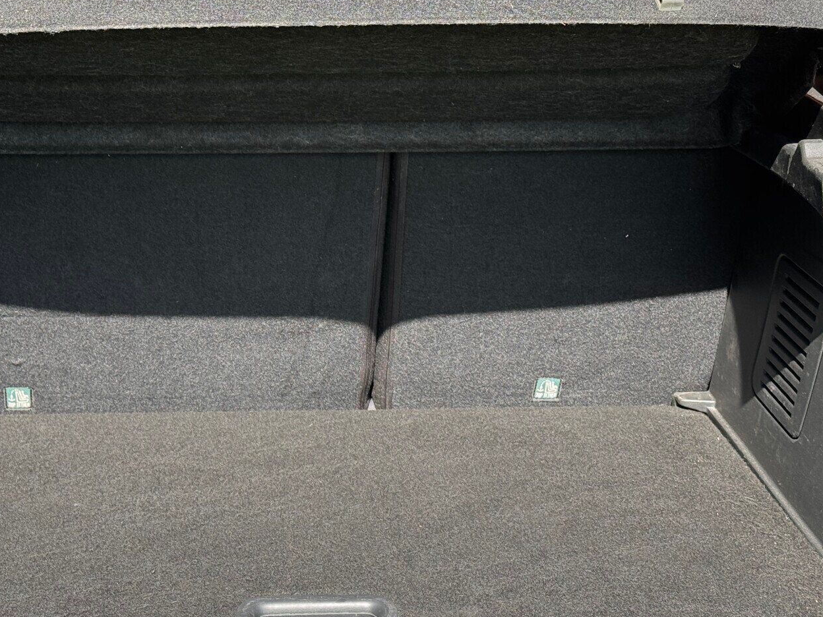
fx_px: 1783
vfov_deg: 19.6
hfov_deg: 25.9
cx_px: 291
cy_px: 293
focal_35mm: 75
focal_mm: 6.76
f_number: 1.78
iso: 64
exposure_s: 1/491
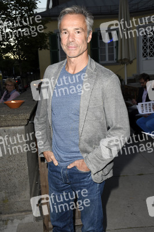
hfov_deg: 33.0
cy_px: 116
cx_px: 77
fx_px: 260
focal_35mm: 40
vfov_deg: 48.0
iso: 400
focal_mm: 27
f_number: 6.3
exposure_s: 1/160
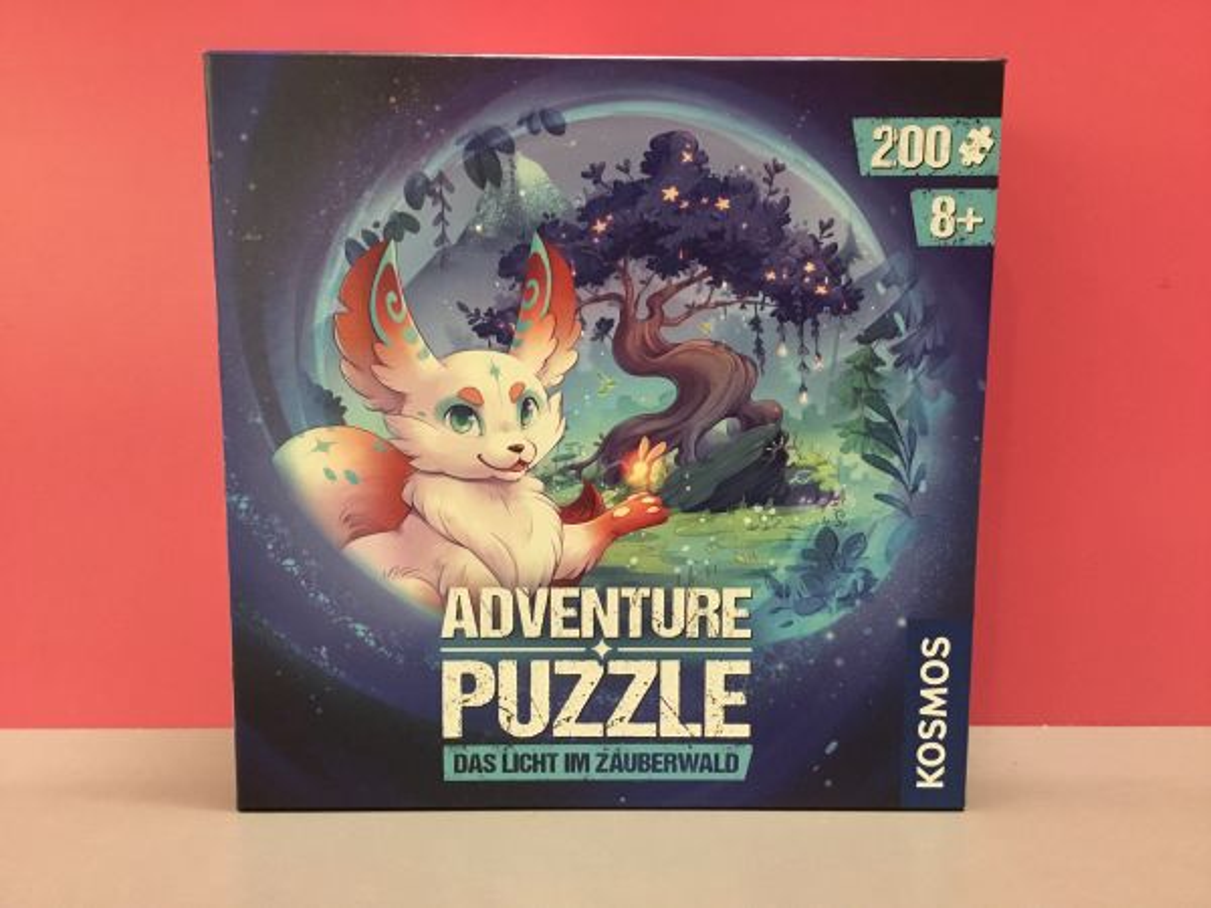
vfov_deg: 45.4
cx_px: 606
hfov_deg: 58.4
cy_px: 454
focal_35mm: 31
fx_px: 1084
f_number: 2.4
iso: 200
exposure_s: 1/33
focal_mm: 3.3
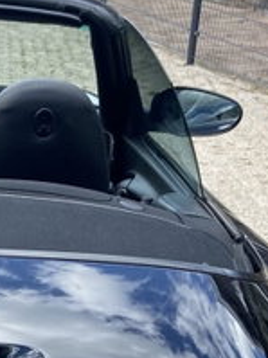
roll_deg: -1.5
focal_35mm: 134
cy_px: 434
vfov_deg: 14.3
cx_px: -137
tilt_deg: -23.5
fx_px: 1385
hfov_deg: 10.7
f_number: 1.8
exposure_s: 1/616
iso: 32
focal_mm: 4.25
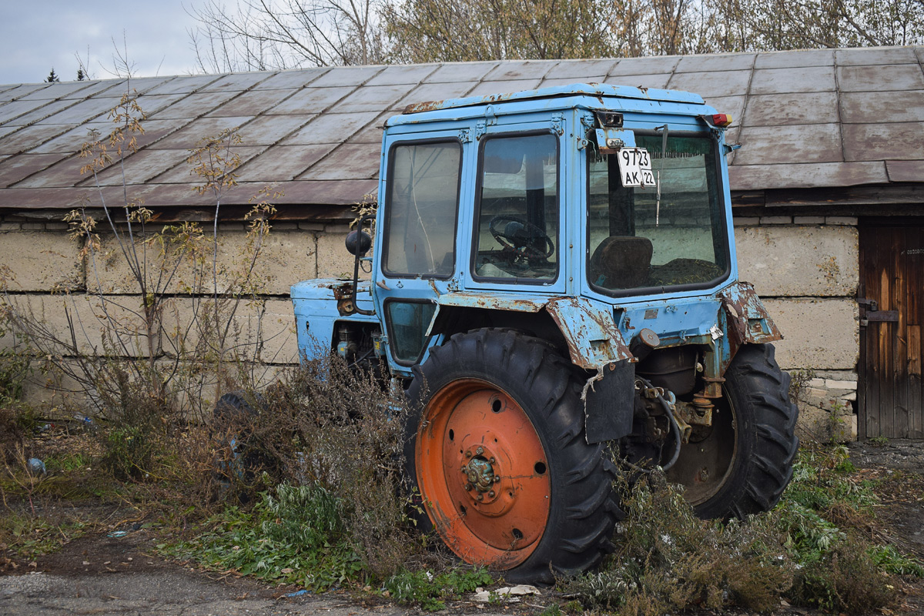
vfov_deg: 30.8
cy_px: 308
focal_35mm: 44
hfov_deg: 45.0
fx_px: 1116
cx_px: 462
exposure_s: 1/1000
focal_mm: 29
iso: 400
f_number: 7.1
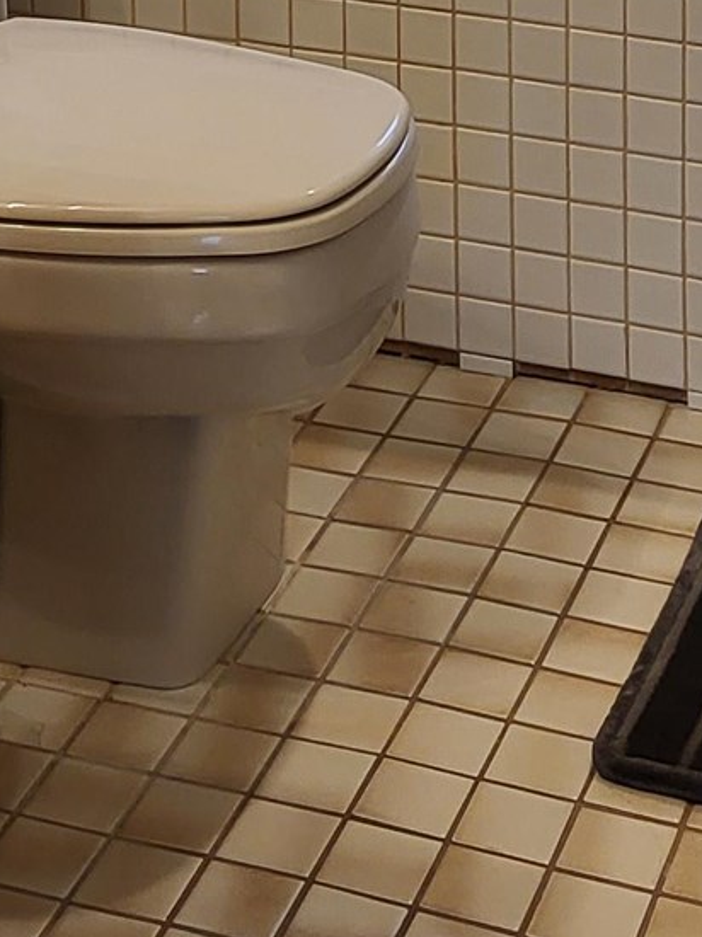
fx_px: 2950
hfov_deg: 13.5
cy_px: -808
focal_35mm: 109
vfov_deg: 15.3
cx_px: 218
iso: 125
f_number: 1.8
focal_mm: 5.4
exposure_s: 1/120
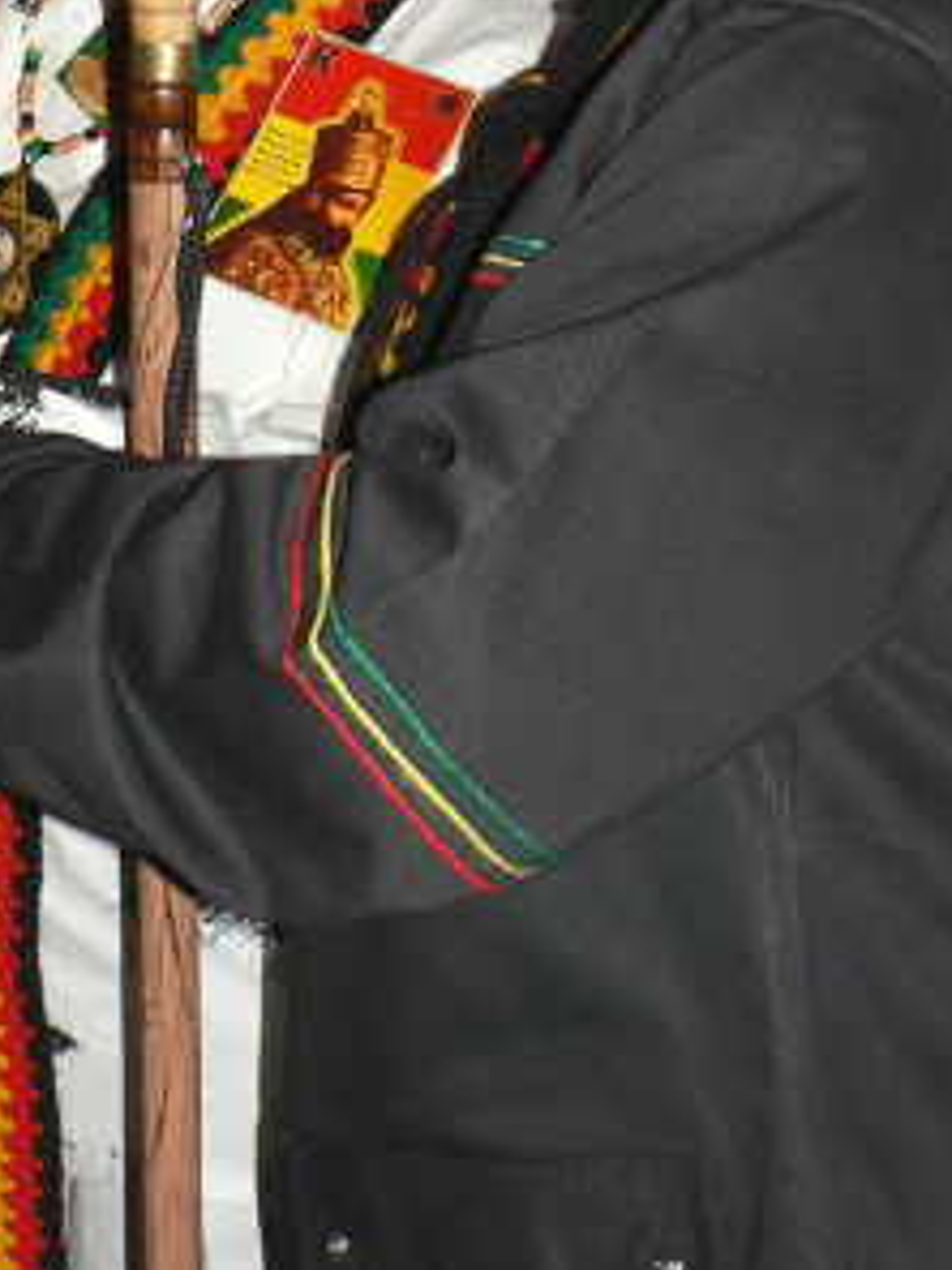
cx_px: 349
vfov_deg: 28.0
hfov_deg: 21.6
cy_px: 264
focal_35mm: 68
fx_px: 2493
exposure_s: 1/60
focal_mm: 6
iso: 100
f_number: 2.8
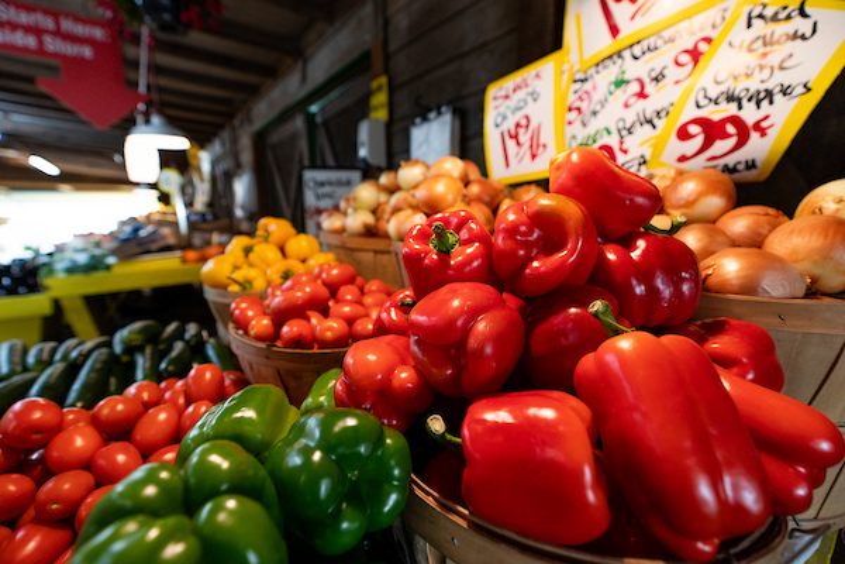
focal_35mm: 16
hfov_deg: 96.7
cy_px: 282
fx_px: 376
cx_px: 422
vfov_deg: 73.7
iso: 1000
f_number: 3.2
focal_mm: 16
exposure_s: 1/200
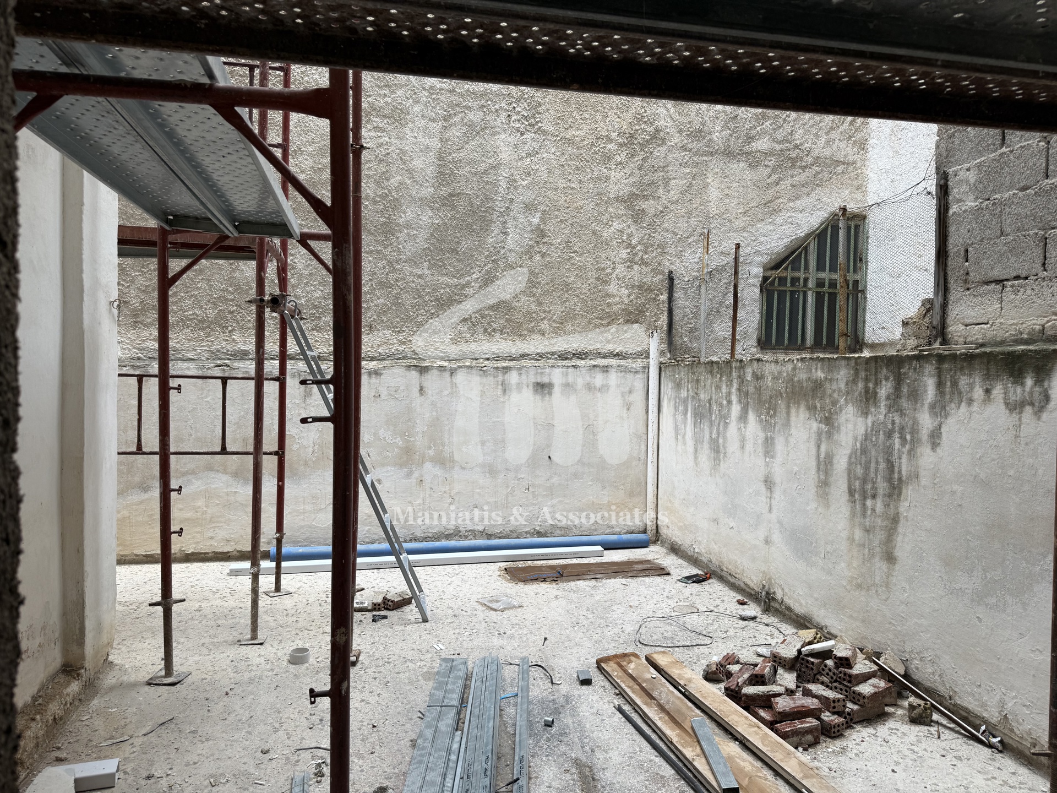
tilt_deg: -3.5
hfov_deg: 71.6
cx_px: 528
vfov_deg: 56.8
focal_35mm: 24
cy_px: 396
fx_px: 733
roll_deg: -0.8
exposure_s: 1/121
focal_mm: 6.76
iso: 64
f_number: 1.78
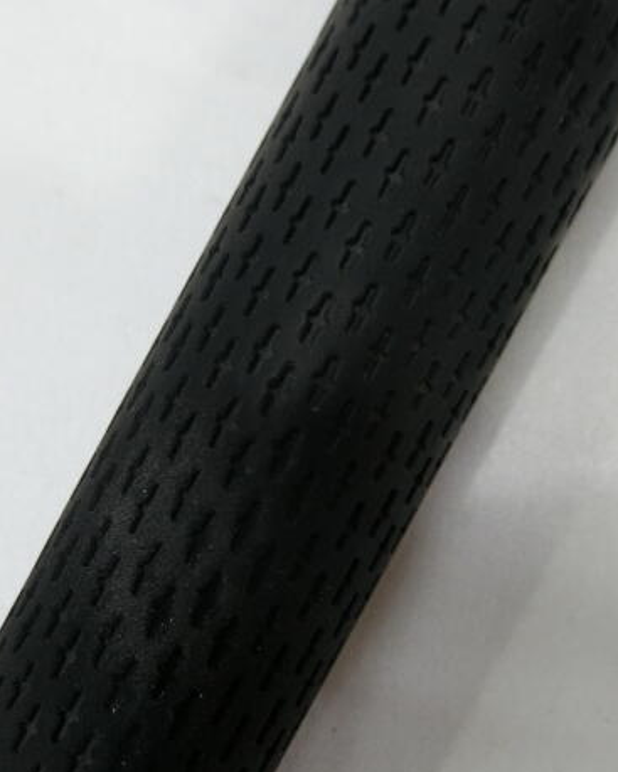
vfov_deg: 36.1
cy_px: 538
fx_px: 1166
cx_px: 337
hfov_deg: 29.7
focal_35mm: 51
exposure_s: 1/125
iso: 200
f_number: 2.8
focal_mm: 5.4
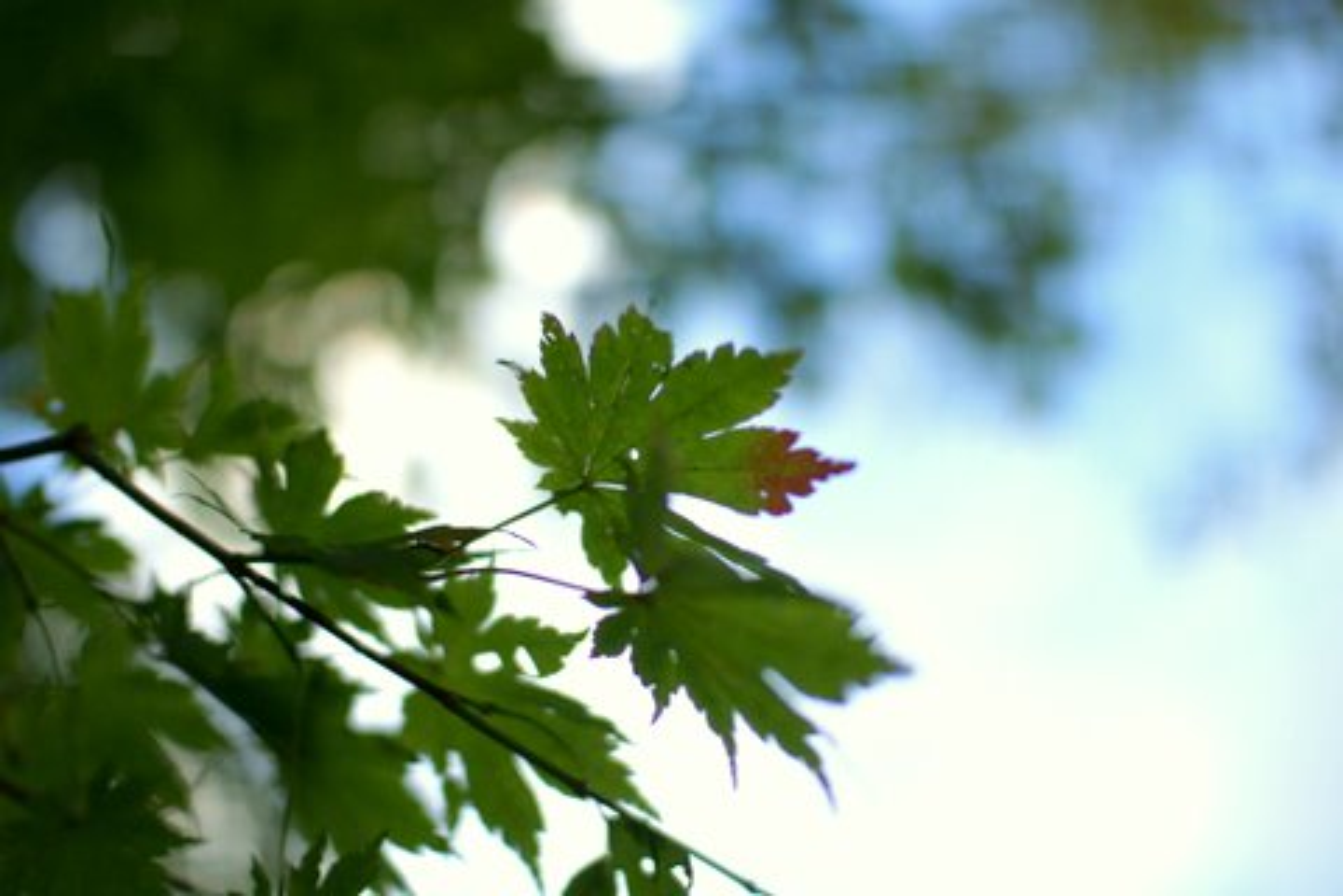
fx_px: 1679
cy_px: 448
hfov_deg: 43.6
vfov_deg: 29.9
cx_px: 672
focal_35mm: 45
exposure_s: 1/2000
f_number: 1.4
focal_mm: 30
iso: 200
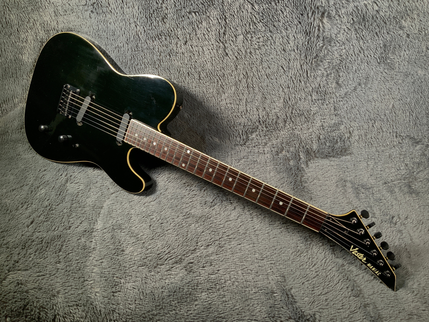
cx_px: 214
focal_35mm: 29
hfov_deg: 61.7
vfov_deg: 48.2
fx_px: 359
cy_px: 161
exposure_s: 1/104
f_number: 1.8
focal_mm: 3
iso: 64
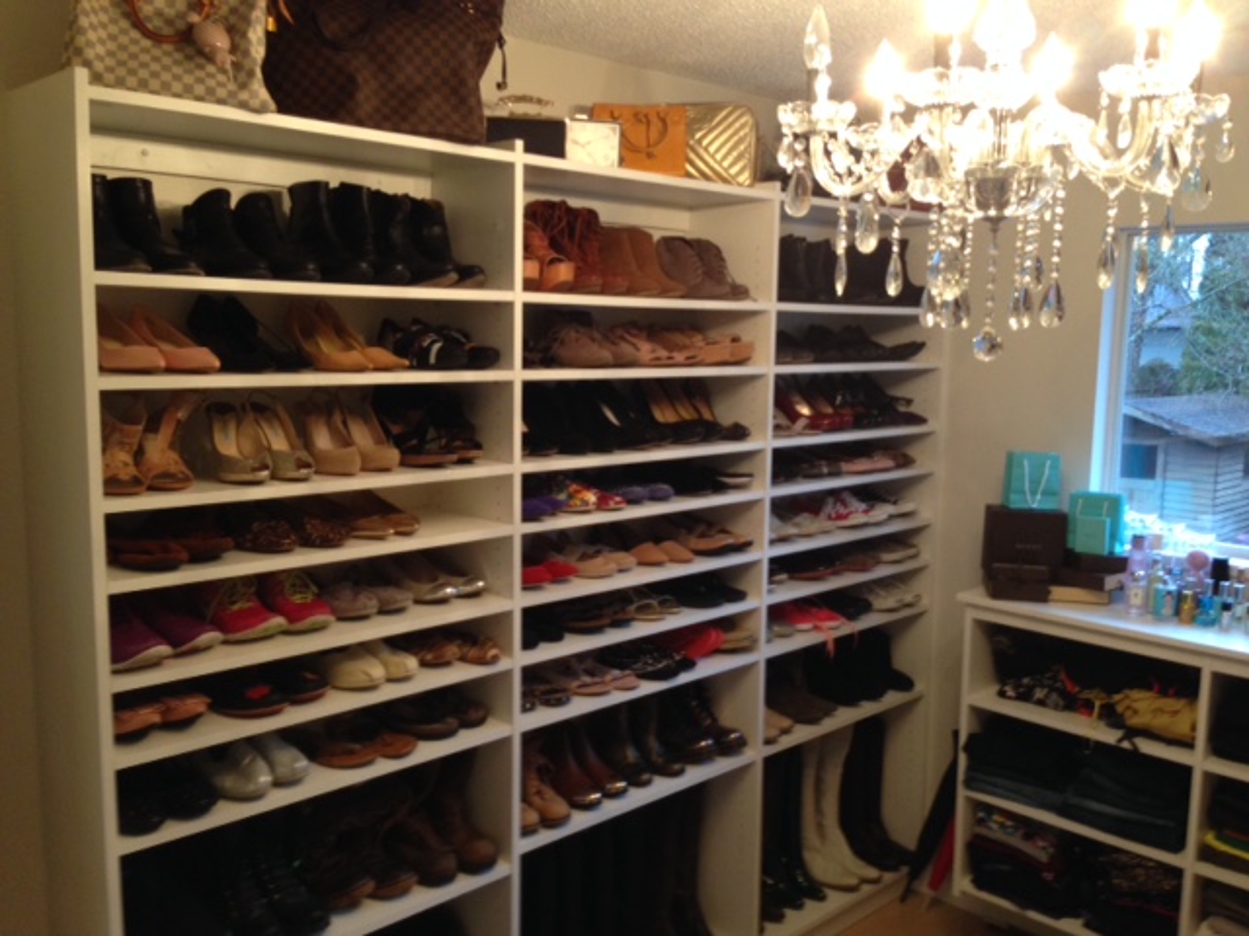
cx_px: 624
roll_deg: -0.9
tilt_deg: -7.8
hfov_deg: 55.4
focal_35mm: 33
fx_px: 1191
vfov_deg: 42.9
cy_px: 468
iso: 100
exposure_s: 1/20
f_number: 2.4
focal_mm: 4.12
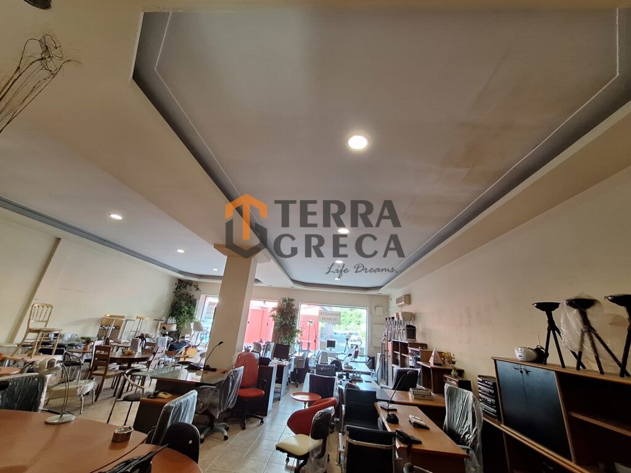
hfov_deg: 106.2
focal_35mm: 13
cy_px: 236
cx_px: 316
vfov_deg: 89.9
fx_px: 237
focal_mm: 1.74
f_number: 2.2
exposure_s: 1/50
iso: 125
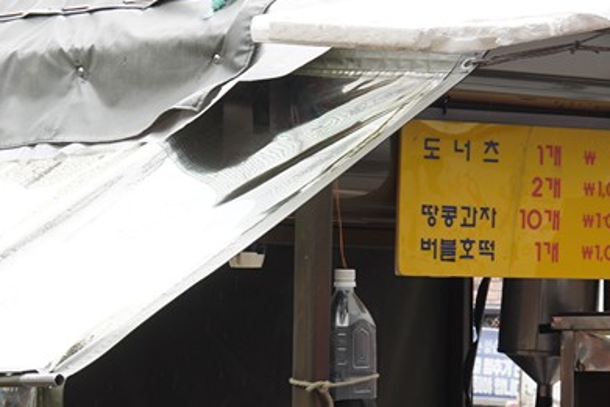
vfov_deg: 7.6
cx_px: 253
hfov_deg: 11.5
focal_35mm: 179
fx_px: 3034
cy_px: 532
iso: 200
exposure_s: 1/100
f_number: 7.1
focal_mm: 35
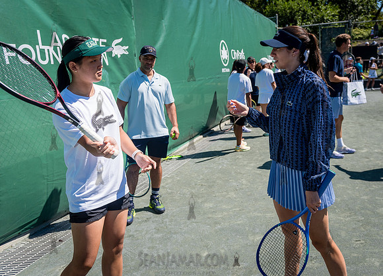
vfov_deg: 40.4
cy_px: 121
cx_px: 233
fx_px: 375
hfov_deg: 53.7
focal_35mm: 34
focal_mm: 29
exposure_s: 1/1600
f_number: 3.5
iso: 200
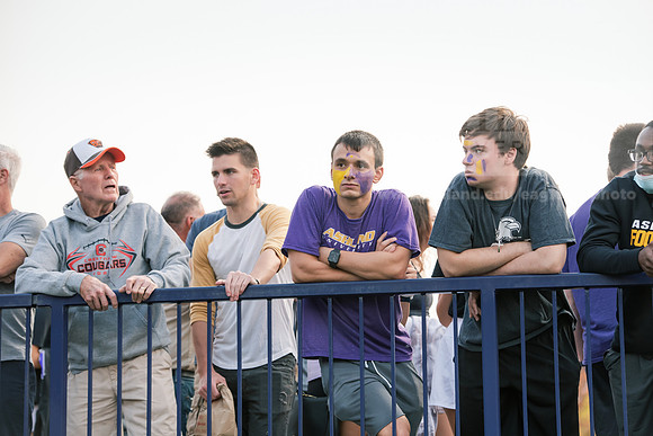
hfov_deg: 19.5
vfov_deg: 13.0
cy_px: 218
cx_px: 326
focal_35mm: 105
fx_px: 1905
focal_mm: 105
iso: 800
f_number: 4.5
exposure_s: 1/500
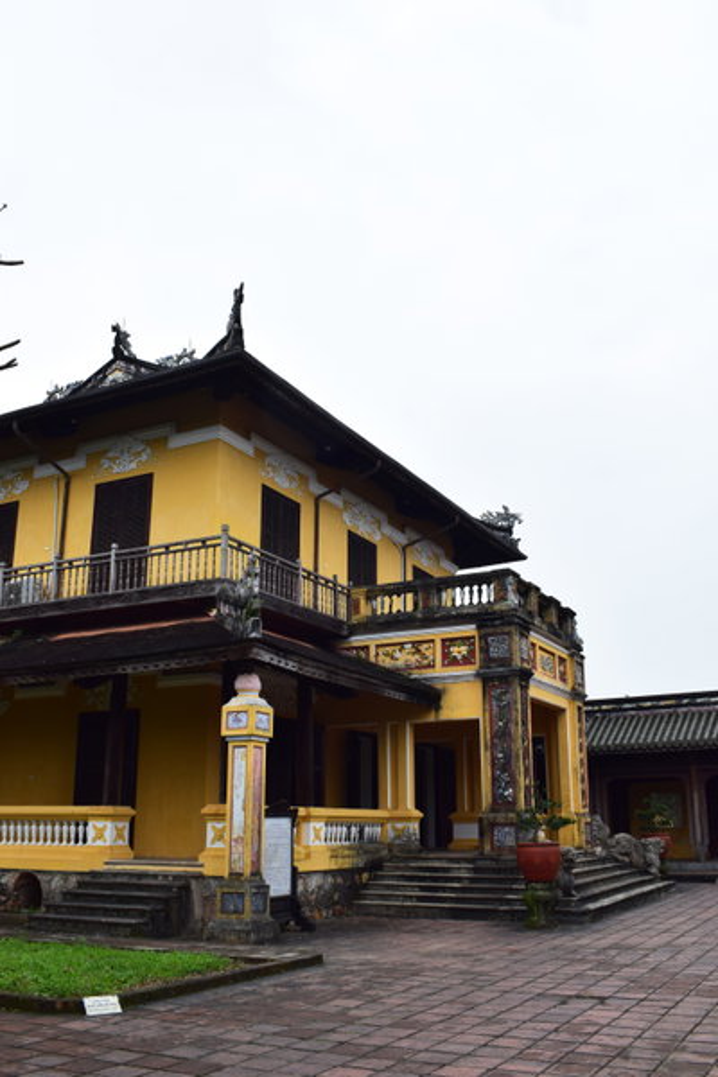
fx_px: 987
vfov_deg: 57.2
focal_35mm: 33
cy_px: 538
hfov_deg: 40.0
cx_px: 359
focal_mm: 22
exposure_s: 1/500
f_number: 11
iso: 360
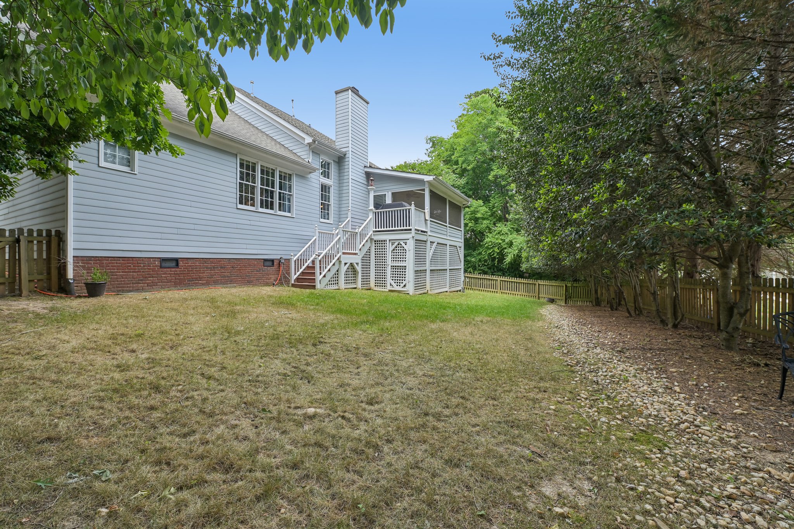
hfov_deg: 104.3
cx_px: 397
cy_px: 264
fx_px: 309
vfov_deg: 81.2
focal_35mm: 14
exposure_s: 1/100
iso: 200
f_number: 9
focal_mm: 14
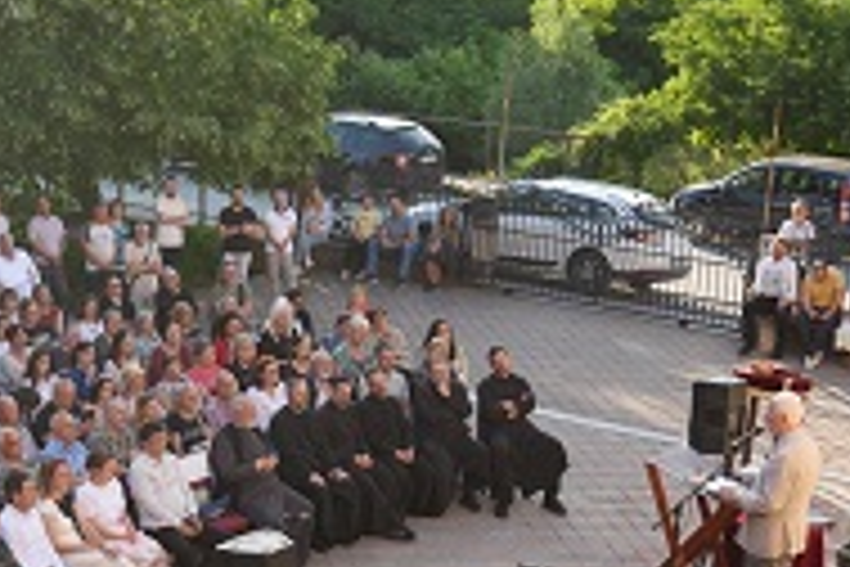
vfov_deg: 18.2
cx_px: 288
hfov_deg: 27.2
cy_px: 490
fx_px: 1747
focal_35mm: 74
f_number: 2.8
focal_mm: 35
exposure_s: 1/320
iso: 100
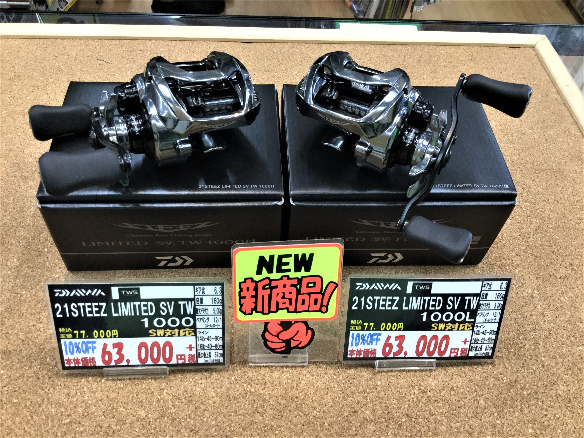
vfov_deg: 45.4
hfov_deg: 58.4
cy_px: 219
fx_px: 523
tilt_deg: -53.3
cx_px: 292
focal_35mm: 31
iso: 64
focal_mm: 3.3
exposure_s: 1/30
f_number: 2.4
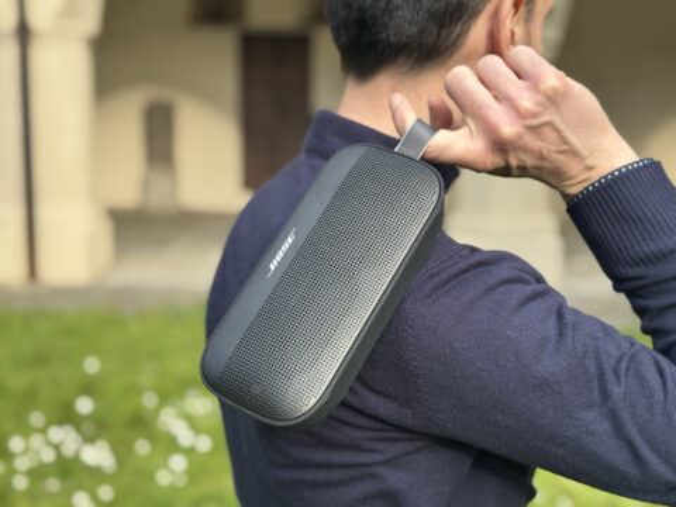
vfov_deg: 30.3
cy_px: 254
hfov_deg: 39.7
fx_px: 937
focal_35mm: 48
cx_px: 338
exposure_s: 1/593
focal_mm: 6.76
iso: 64
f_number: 1.78
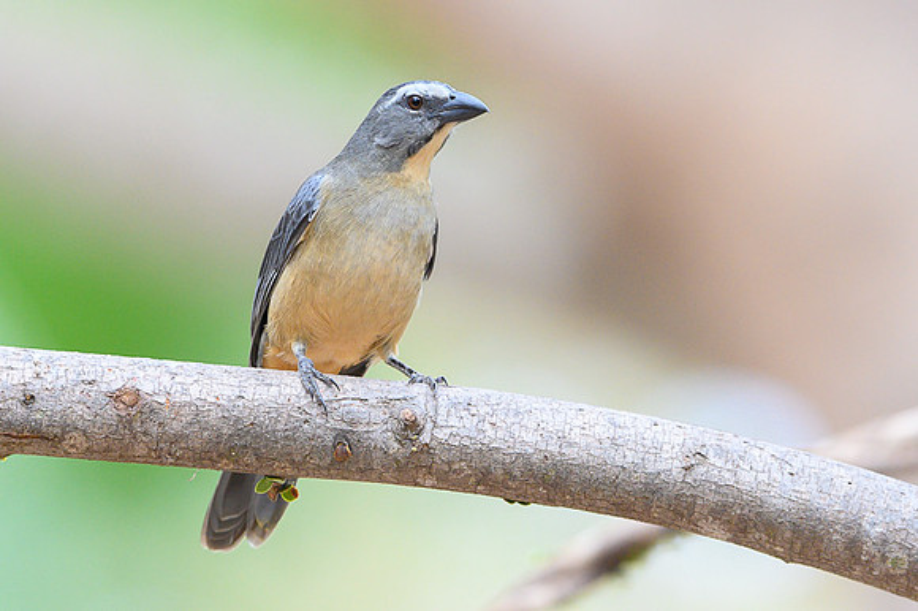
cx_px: 394
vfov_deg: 1.3
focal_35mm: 1026
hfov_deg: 2.0
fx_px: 26150
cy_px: 180
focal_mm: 500
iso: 2000
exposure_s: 1/400
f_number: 4
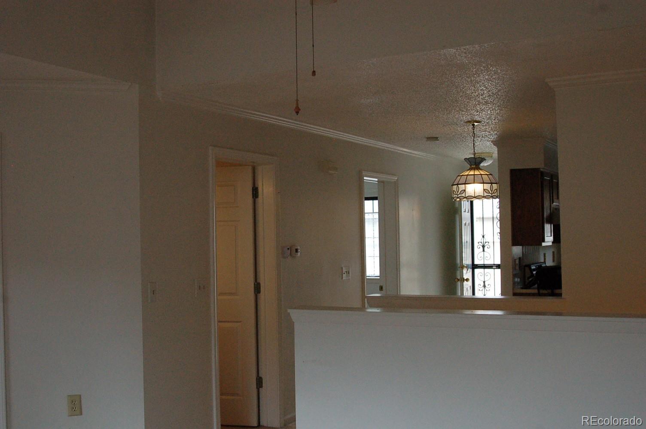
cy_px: 214
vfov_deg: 31.8
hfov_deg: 46.4
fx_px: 753
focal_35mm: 42
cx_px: 323
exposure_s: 1/200
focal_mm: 28
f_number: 7.1
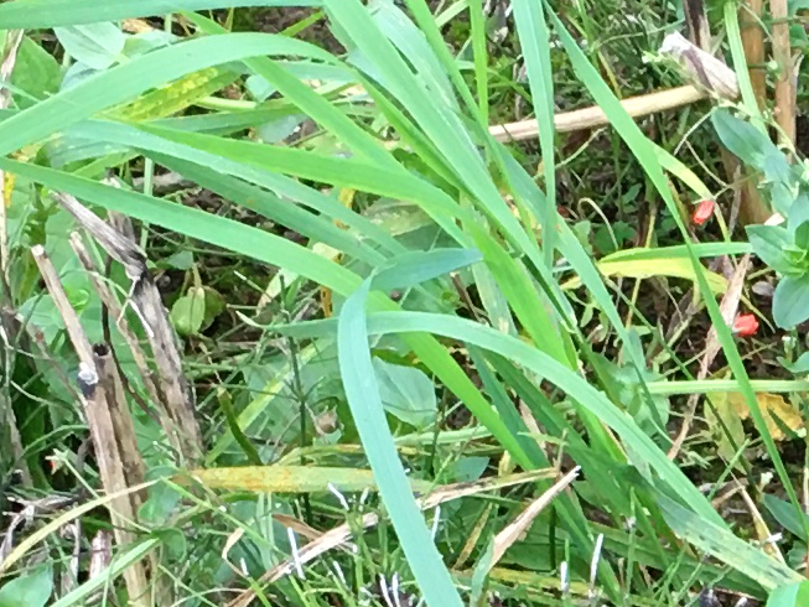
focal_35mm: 179
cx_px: 1119
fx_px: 4184
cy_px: 1003
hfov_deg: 10.7
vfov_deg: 8.1
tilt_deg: -46.5
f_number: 2.2
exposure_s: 1/33
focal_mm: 4.2
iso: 32
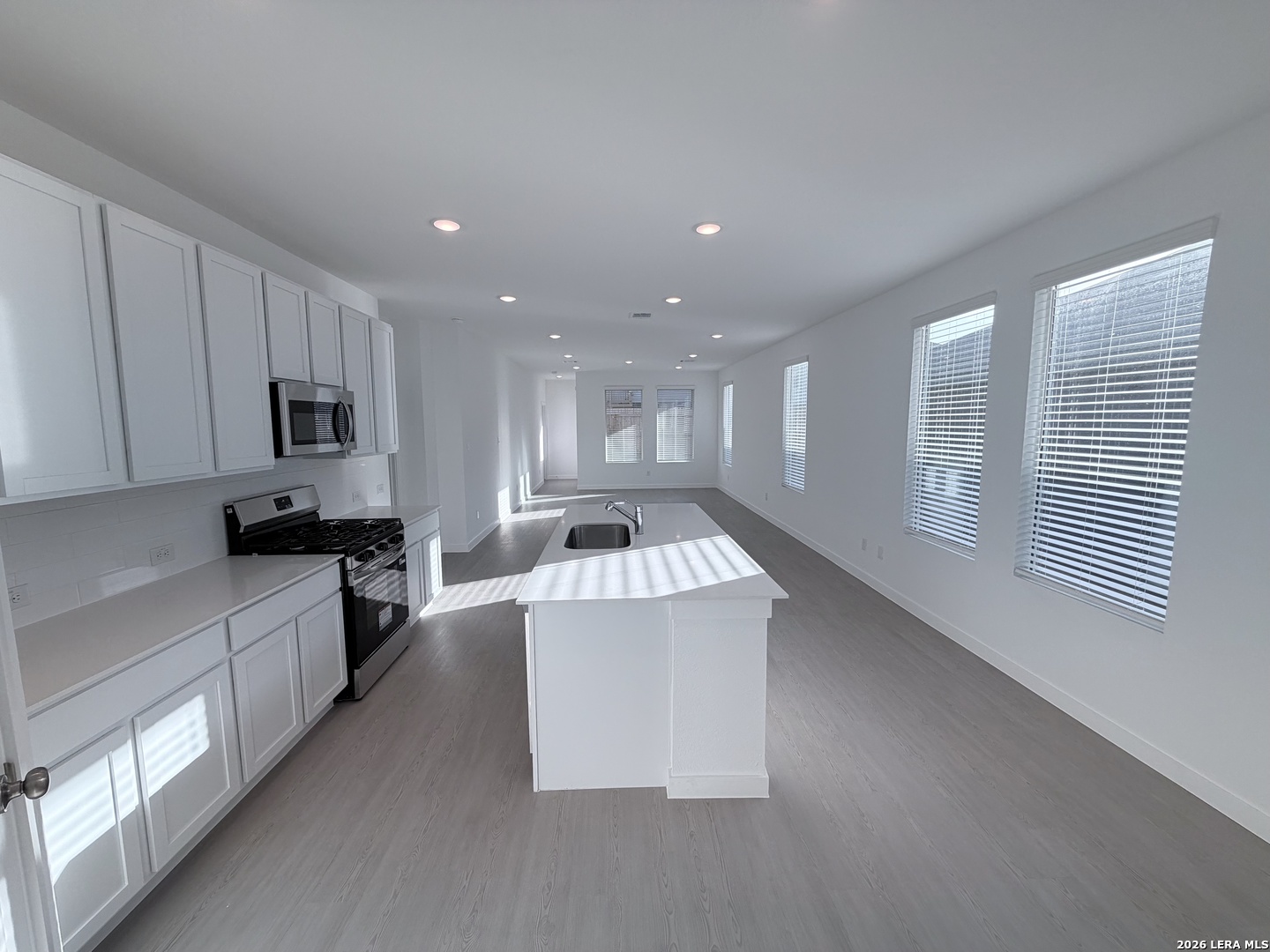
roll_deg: +0.2
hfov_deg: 102.1
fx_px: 514
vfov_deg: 85.7
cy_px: 476
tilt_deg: -6.5
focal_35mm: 14
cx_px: 635
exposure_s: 1/427
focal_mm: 2.22
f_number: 2.2
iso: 64
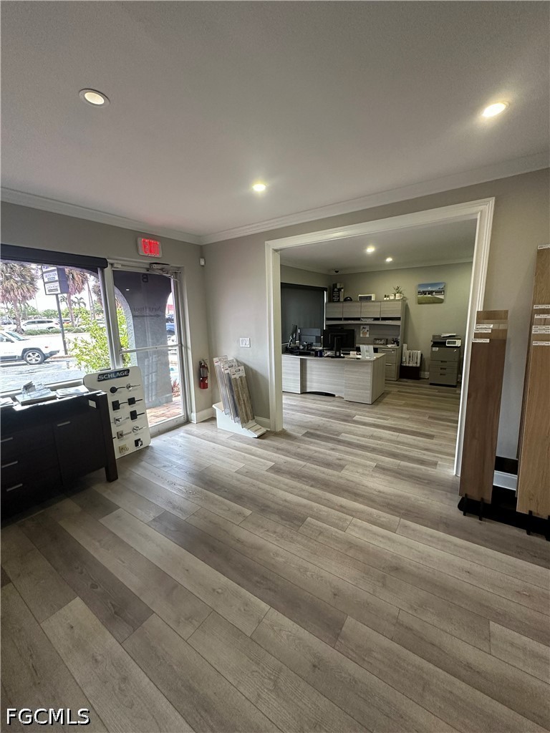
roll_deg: +1.2
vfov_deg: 102.1
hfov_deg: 85.7
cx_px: 275
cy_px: 366
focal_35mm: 14
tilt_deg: -8.0
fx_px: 297
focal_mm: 2.22
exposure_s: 1/120
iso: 250
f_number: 2.2
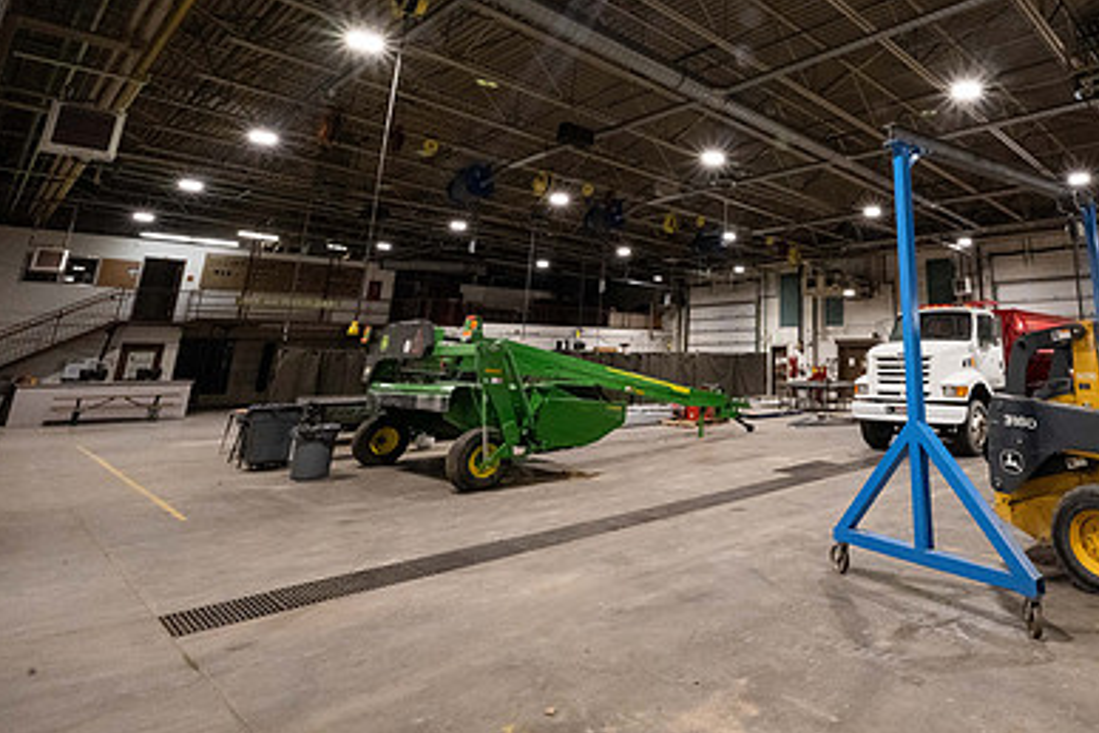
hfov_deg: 75.9
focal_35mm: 21
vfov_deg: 56.9
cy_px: 195
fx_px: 641
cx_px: 809
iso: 5000
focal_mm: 14
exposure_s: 1/30
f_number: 16
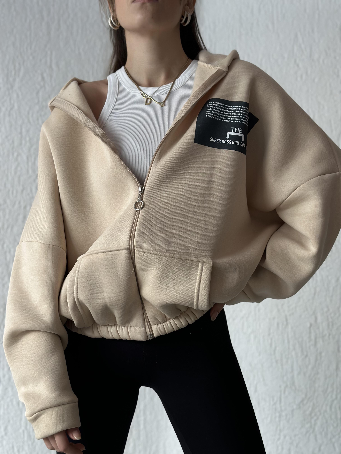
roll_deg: +0.6
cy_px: 227
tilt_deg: +4.4
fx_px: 630
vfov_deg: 39.7
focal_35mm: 48
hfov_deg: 30.3
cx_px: 170
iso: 160
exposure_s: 1/60
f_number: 1.78
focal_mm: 6.86
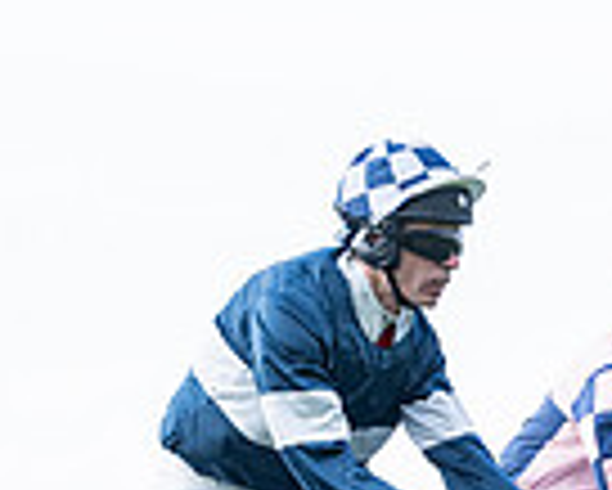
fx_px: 5927
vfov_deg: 4.7
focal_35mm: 327
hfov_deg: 5.9
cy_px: 615
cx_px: 904
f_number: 4
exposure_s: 1/4000
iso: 1000
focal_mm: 70
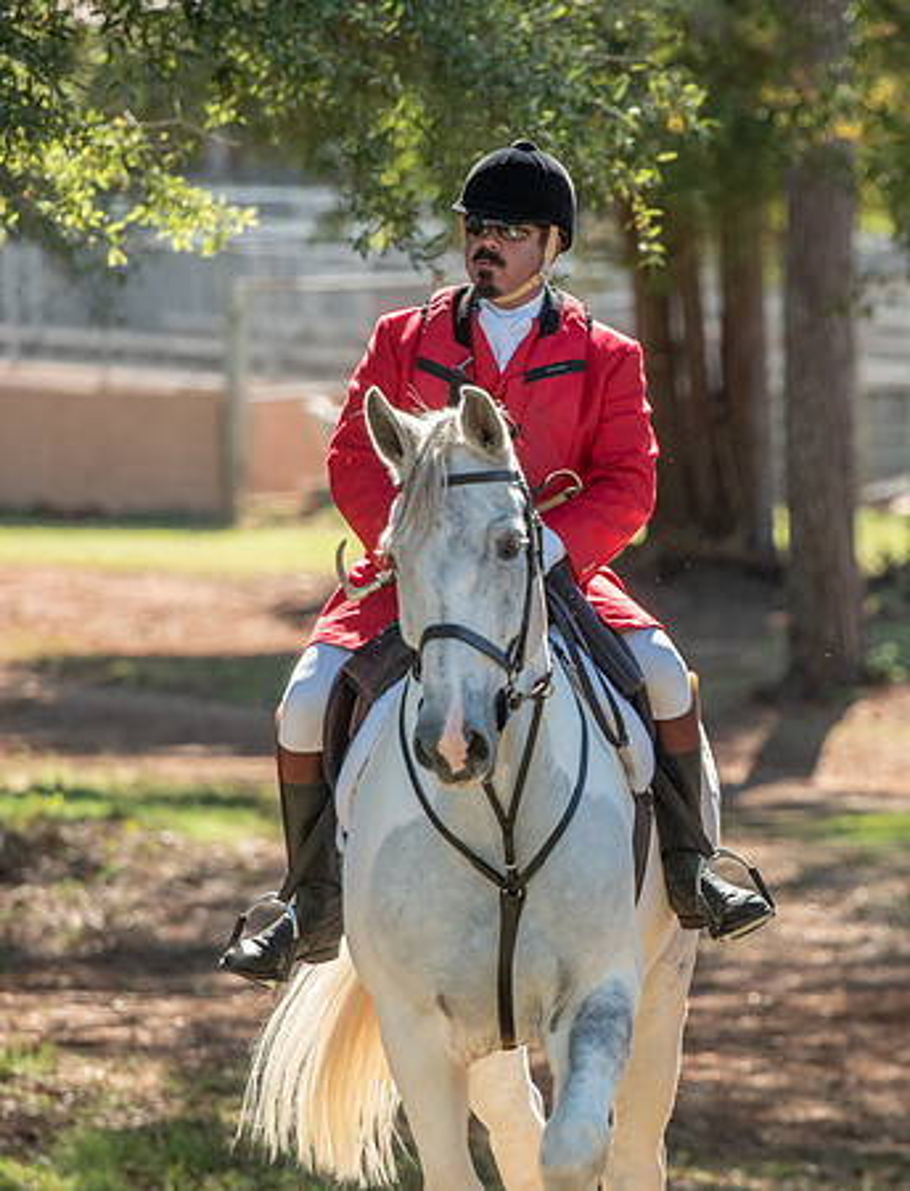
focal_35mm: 412
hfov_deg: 3.7
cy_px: 709
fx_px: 14260
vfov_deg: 4.8
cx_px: 721
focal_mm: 190
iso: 280
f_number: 4
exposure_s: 1/320
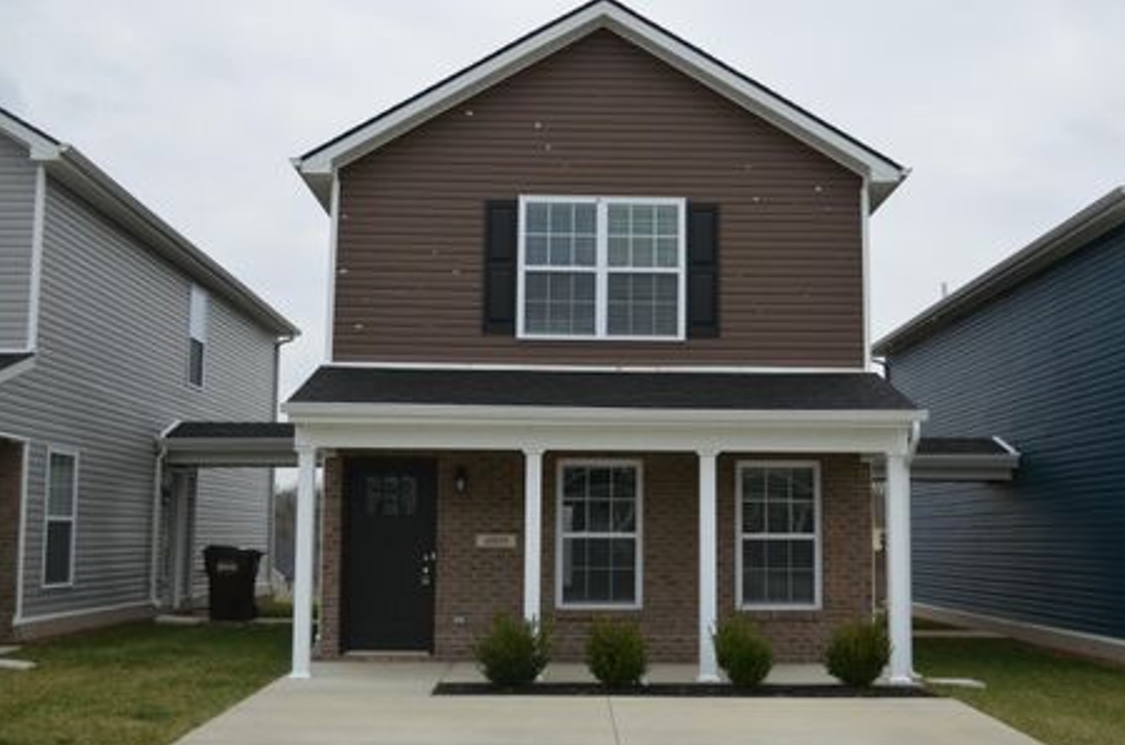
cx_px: 598
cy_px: 371
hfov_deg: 48.5
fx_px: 1247
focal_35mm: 40
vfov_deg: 33.3
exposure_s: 1/1000
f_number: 4
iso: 800
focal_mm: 24
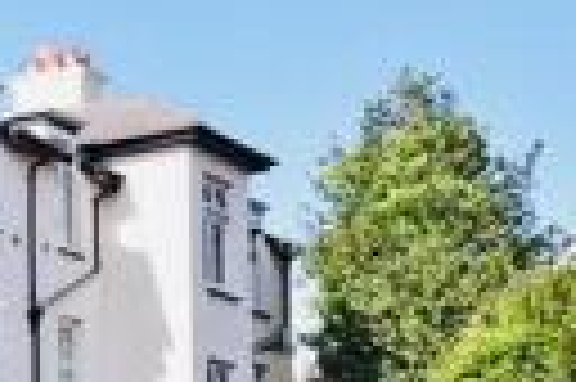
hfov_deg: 17.5
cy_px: 231
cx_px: -459
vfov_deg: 14.4
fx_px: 1516
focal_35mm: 95
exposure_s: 1/250
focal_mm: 17
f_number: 22
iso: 400
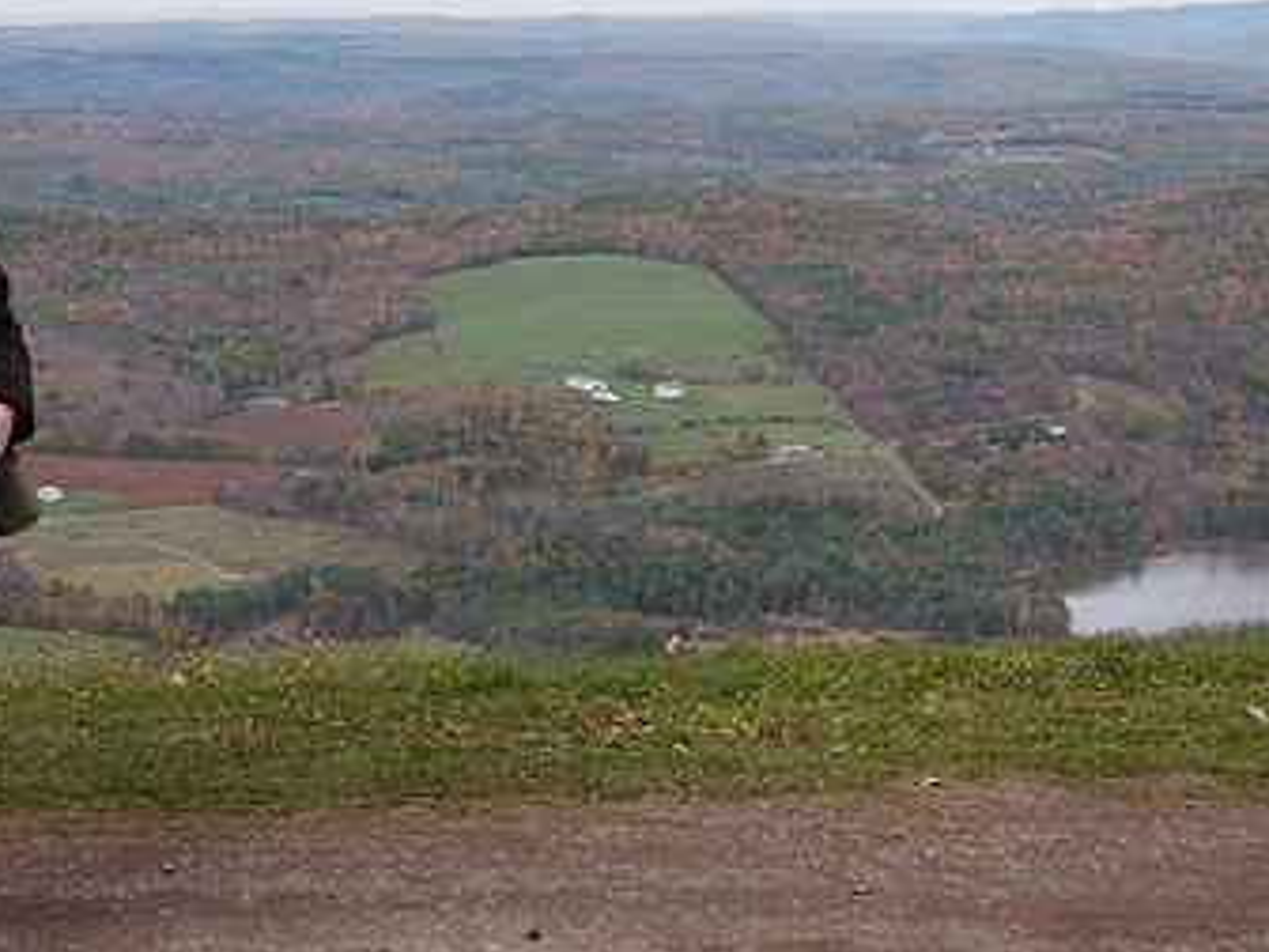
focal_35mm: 107
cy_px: 482
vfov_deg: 13.8
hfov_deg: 18.3
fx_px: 3923
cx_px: 408
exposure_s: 1/200
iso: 100
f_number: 8
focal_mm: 31
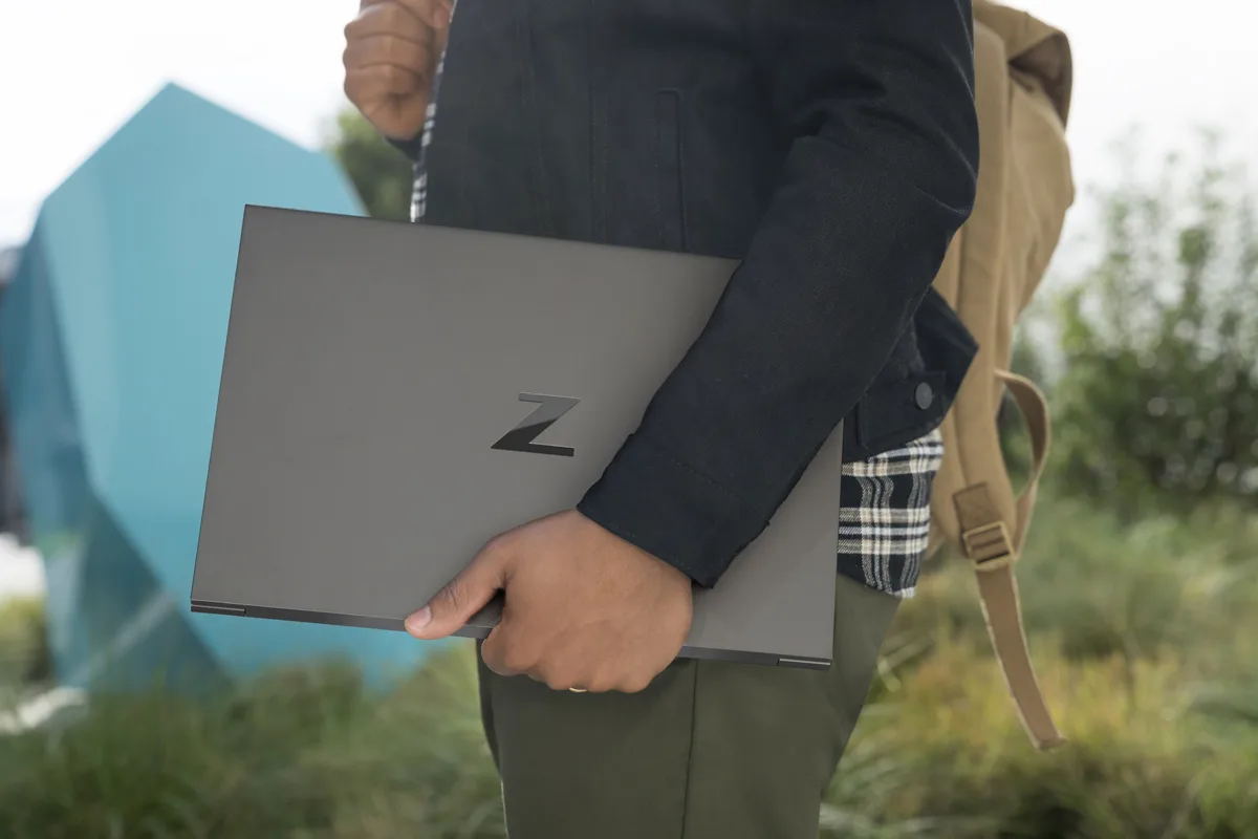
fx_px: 1852
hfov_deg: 37.5
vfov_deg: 25.5
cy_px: 420
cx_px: 629
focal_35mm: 53
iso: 500
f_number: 4
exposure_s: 1/2000
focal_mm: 53
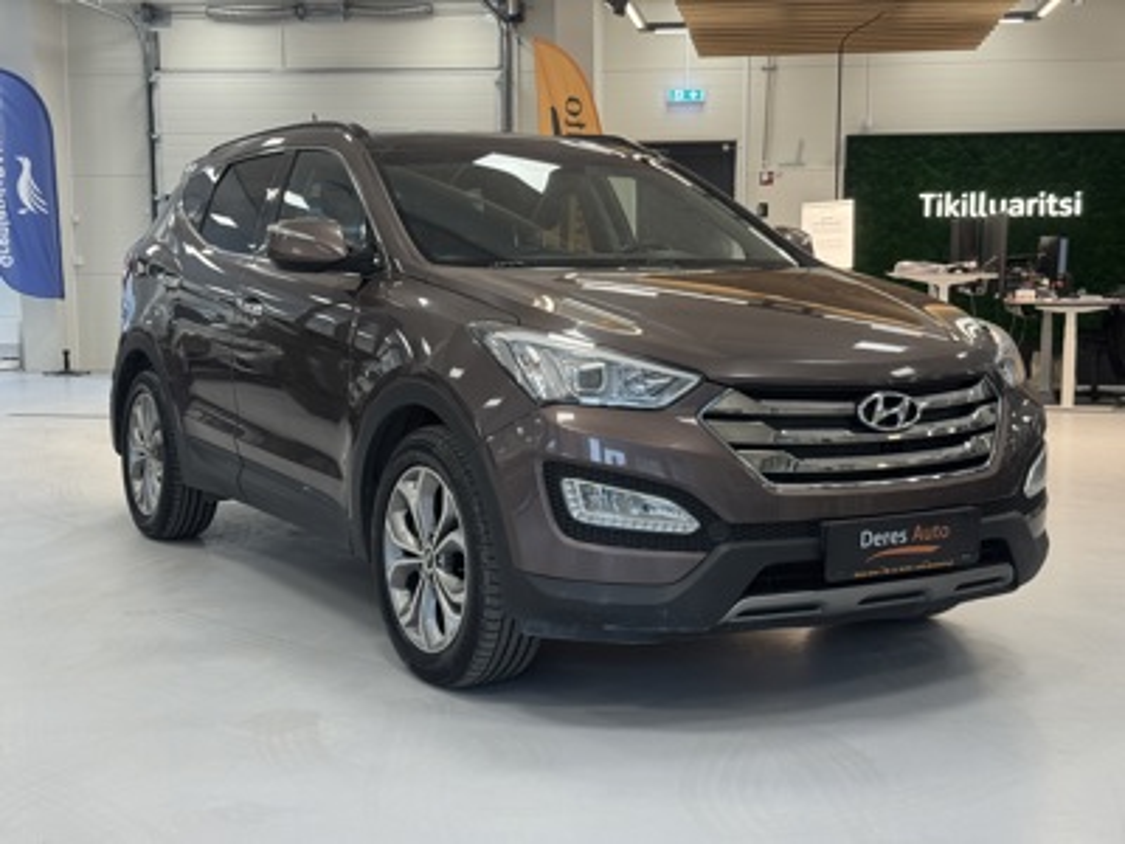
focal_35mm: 48
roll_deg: +0.0
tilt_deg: -5.2
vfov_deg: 30.3
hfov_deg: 39.7
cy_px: 422
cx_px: 562
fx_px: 1560
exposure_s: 1/100
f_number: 1.78
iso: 100
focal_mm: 6.76
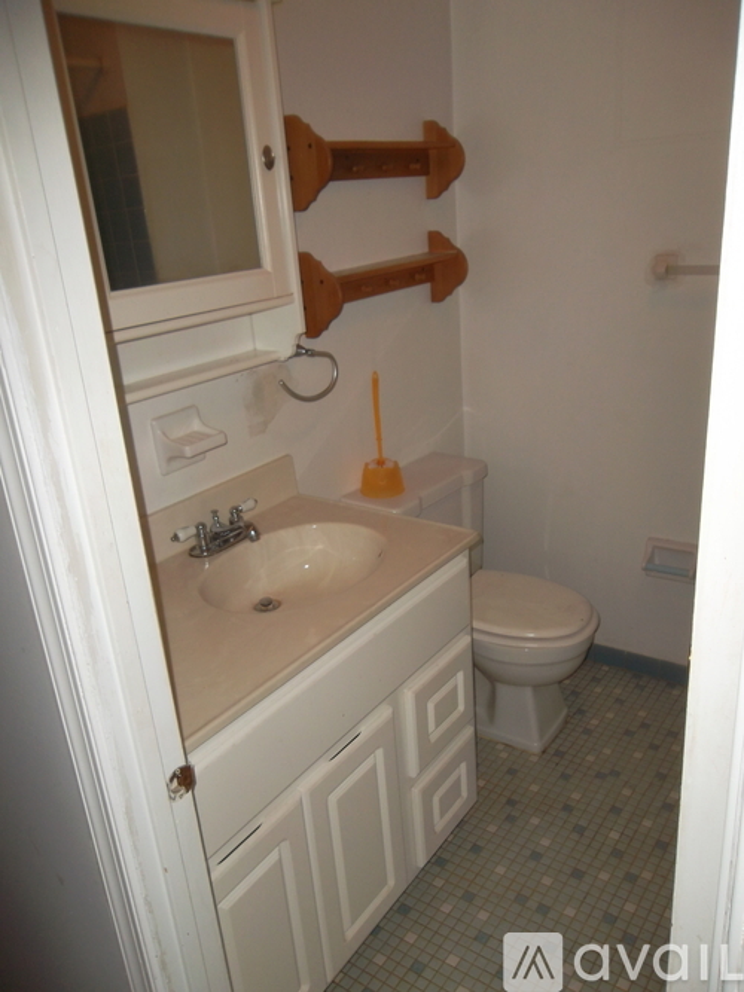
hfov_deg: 51.3
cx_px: 372
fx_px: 774
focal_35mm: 27
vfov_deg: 65.3
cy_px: 496
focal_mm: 4.9
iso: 100
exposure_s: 1/45
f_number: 3.5
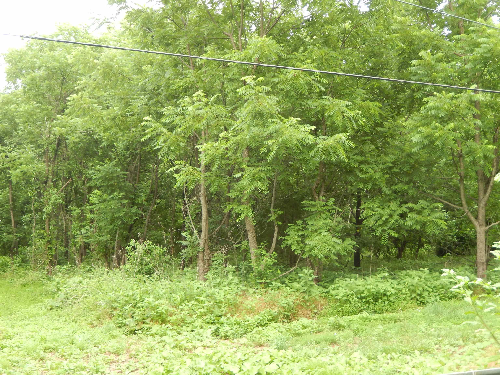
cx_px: 250
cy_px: 188
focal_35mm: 41
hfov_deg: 45.8
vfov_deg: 35.1
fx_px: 592
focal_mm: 7.3
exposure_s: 1/30
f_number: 4.2
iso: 125
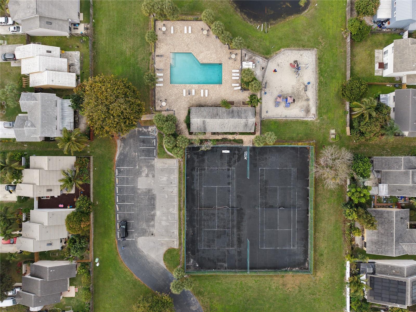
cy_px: 156
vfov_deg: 56.8
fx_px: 288
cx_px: 208
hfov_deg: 71.6
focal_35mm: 24
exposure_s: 1/725
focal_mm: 8.67
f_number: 1.8
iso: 100
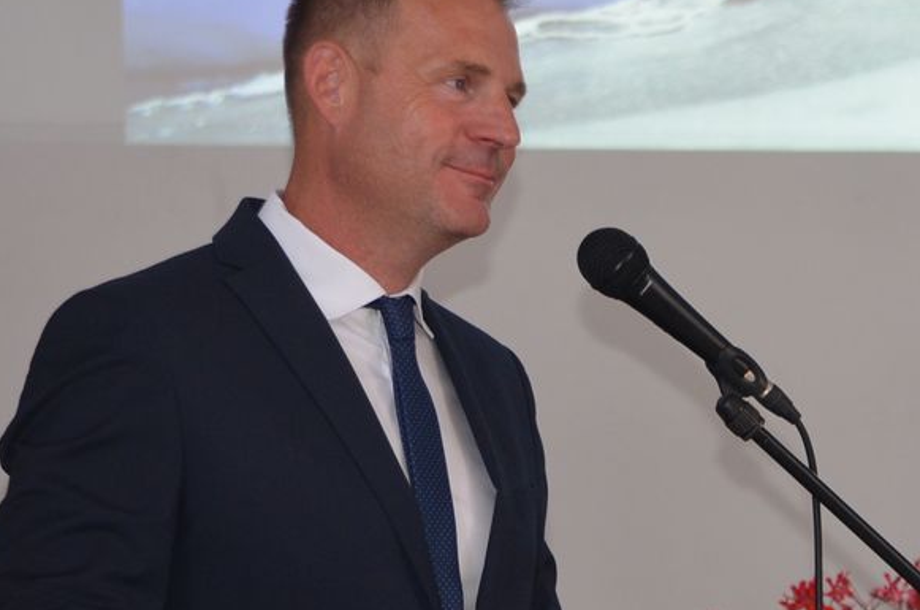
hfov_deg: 9.2
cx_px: 732
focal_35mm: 223
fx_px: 5688
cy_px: 357
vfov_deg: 6.1
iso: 900
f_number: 4.5
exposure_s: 1/60
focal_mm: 72
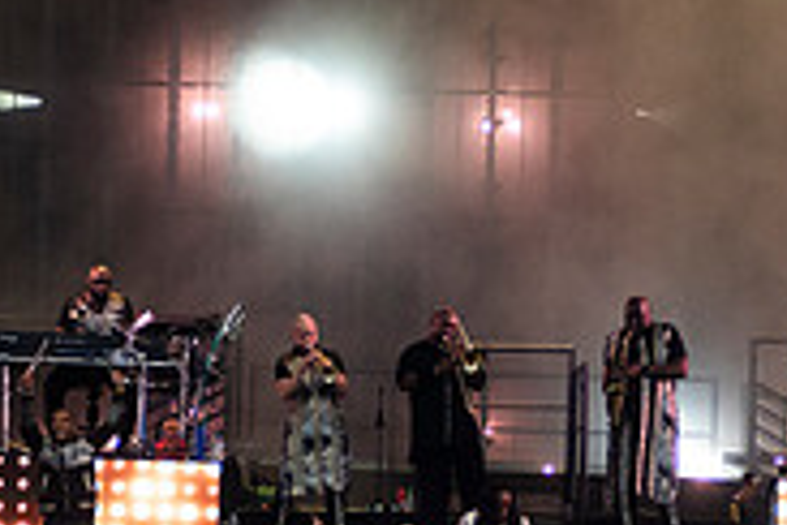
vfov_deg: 4.6
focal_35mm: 298
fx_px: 6514
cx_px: 546
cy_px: 348
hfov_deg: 6.9
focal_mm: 80
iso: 1000
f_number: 3.2
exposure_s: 1/640
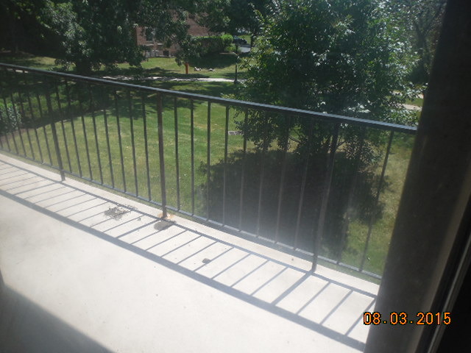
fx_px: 340
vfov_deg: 54.9
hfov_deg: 69.4
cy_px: 176
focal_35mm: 25
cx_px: 236
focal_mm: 4.5
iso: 125
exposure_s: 1/800
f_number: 3.3
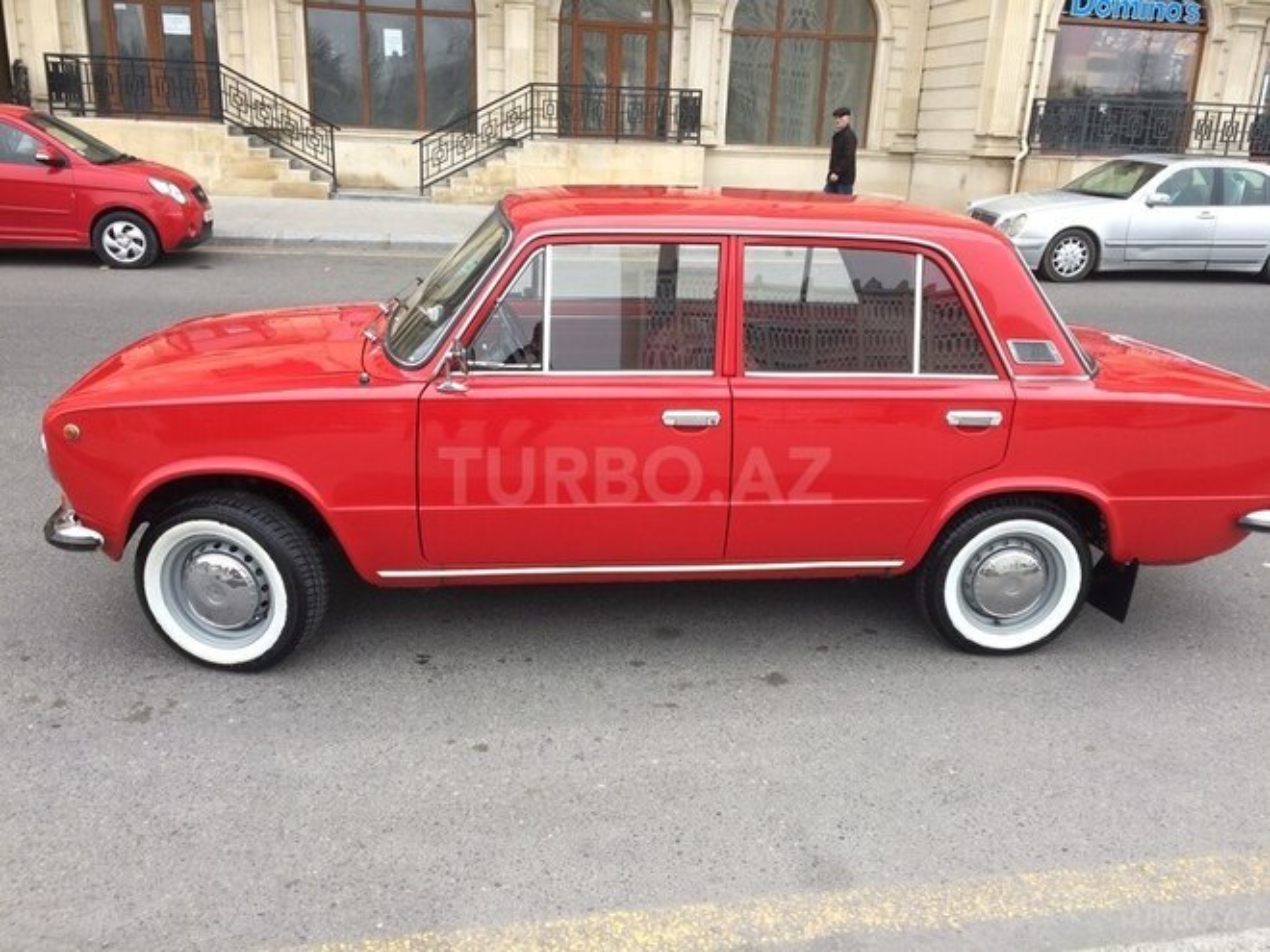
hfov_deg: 61.7
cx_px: 635
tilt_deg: -17.9
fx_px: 1064
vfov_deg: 48.2
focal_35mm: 29
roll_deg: -2.8
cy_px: 476
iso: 50
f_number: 2.2
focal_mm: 4.15
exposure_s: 1/100
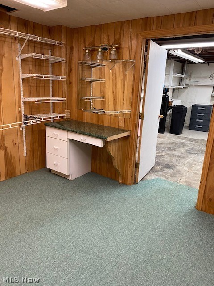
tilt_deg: -13.5
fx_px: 214
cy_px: 143
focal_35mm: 26
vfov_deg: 67.3
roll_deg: -2.5
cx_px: 107
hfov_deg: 53.1
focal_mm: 4.25
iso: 200
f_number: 1.8
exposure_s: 1/60
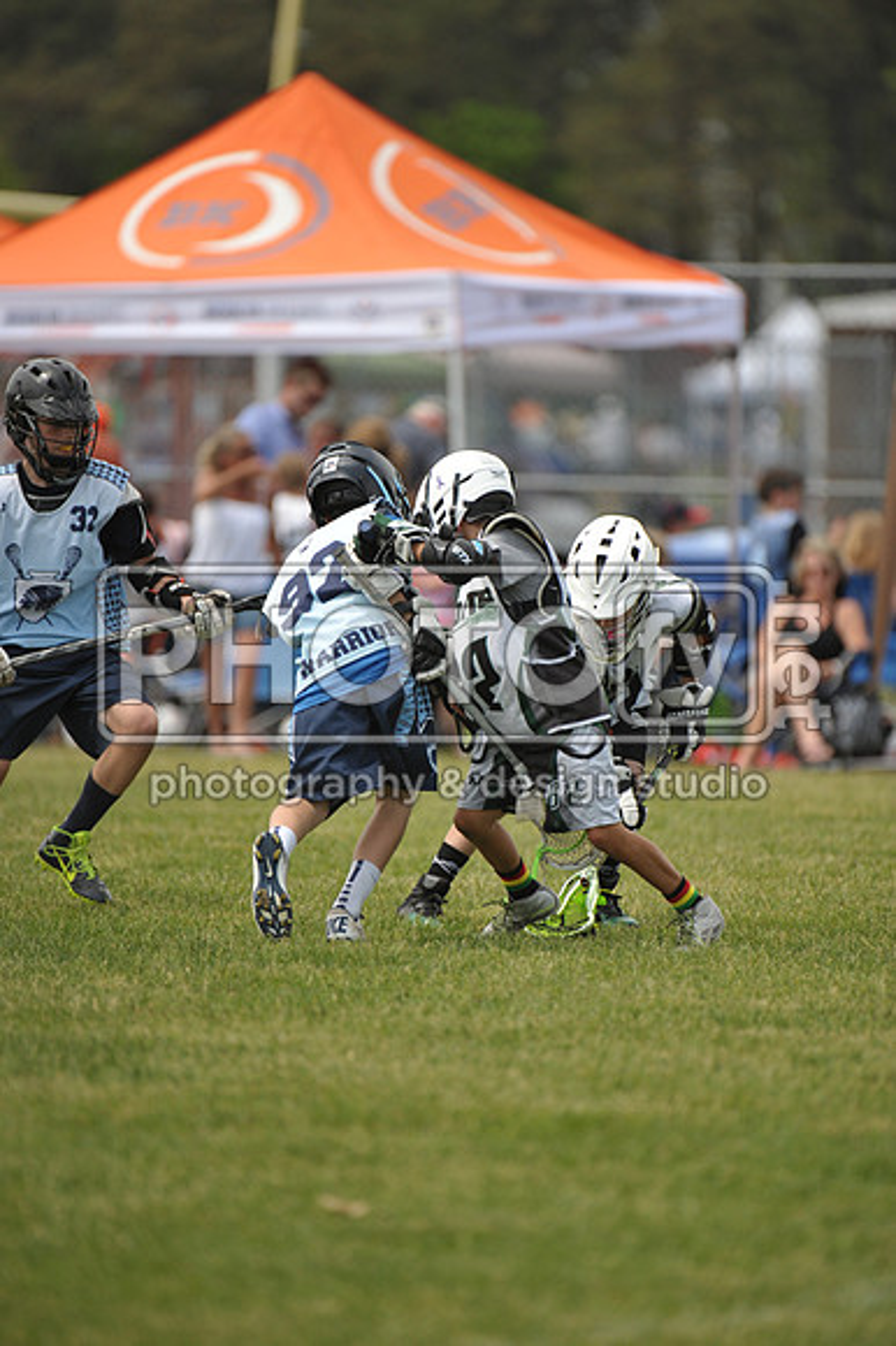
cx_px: 448
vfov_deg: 5.4
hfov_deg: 3.6
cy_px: 673
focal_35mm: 380
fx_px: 14203
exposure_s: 1/3200
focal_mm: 380
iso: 800
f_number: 4
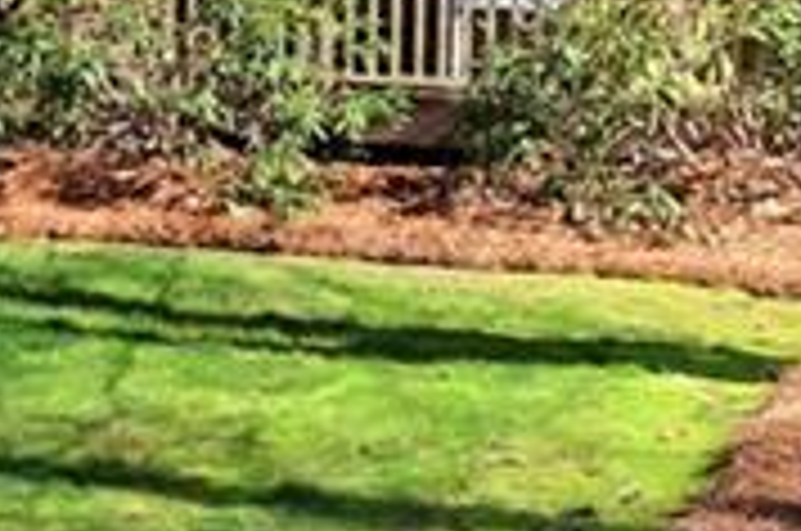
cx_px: -302
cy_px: -189
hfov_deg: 15.9
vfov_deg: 11.0
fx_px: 2687
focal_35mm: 121
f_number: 5.6
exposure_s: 1/420
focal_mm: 14
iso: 400
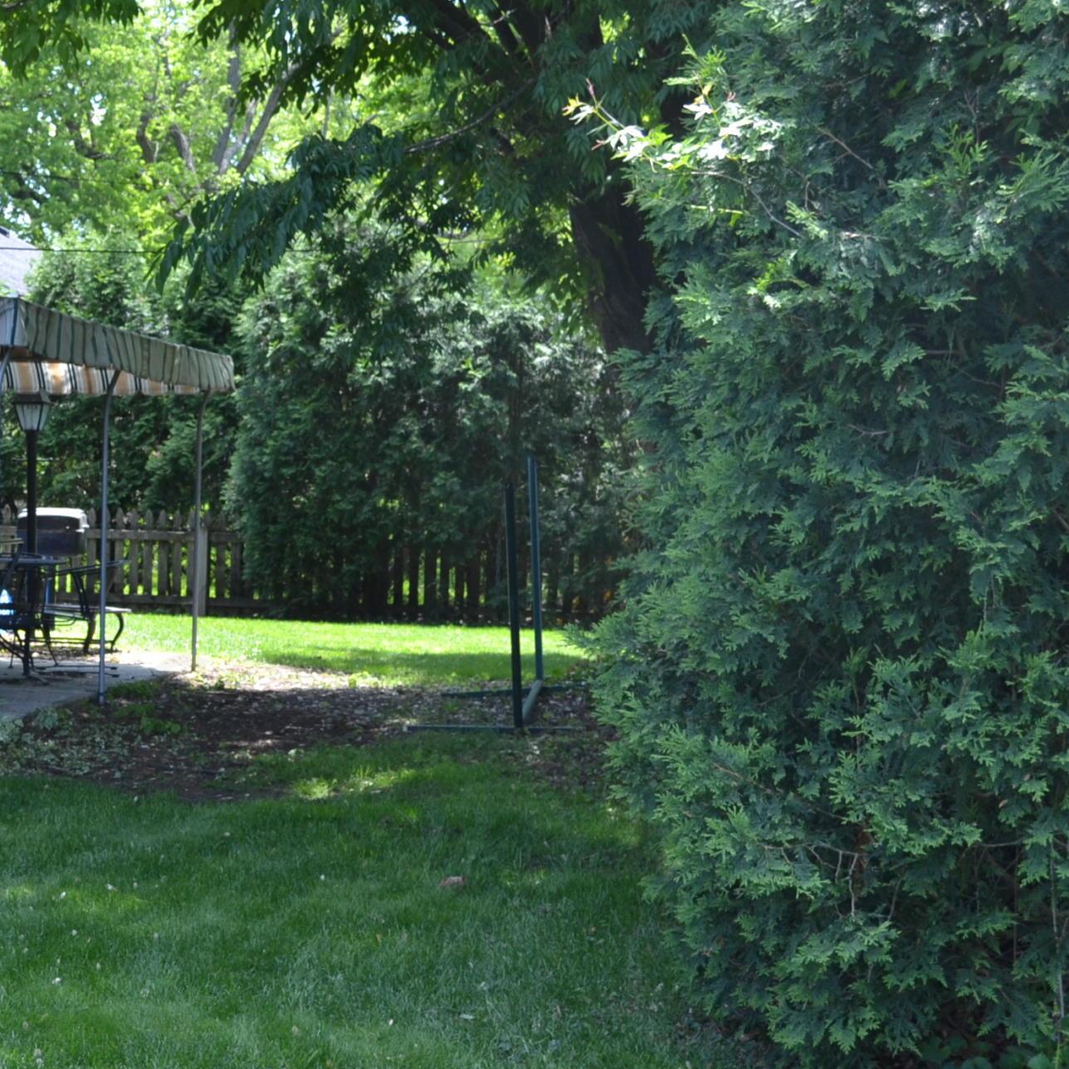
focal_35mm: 77
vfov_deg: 22.4
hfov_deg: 21.5
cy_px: 707
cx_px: -42
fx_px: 2690
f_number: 5.6
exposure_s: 1/125
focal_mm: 26
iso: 220
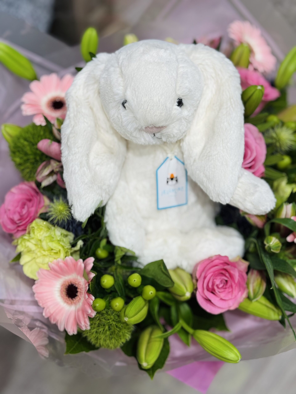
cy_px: 197
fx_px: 547
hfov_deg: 30.3
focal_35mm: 48
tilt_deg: -66.0
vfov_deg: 39.7
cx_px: 148
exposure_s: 1/100
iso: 64
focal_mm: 6.76
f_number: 1.78
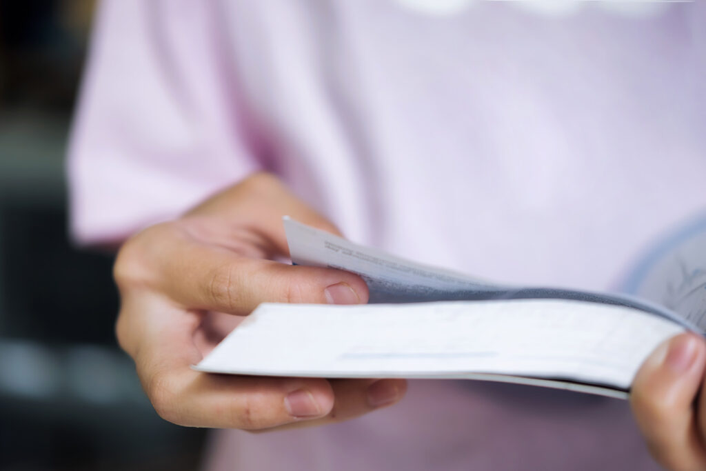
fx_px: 1039
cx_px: 353
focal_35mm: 53
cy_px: 236
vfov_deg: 25.5
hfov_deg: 37.5
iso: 400
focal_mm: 35
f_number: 2
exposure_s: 1/180
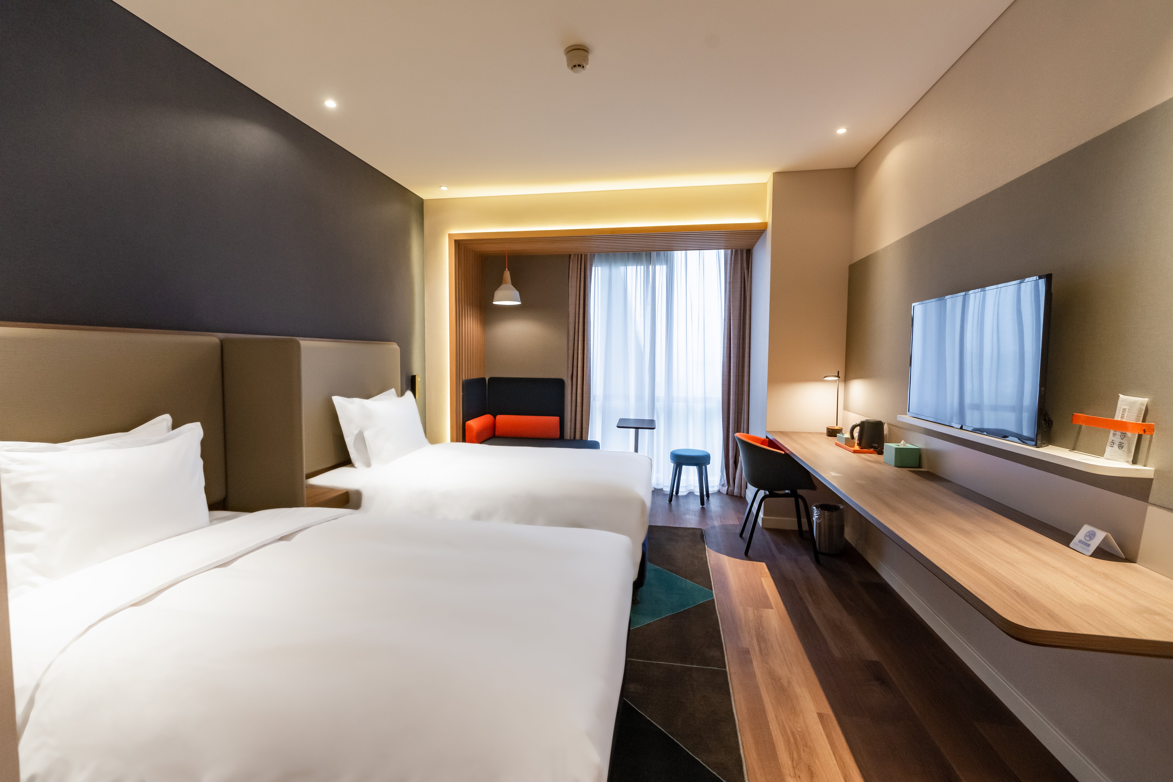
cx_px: 586
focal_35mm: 16
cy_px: 391
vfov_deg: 73.7
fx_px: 521
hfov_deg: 96.7
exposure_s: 1/50
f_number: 6.3
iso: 1250
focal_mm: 16
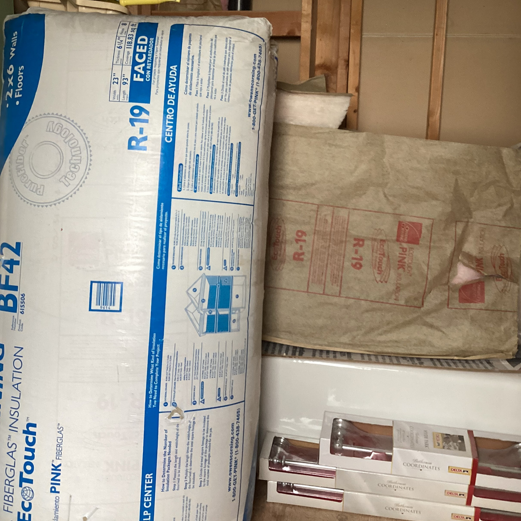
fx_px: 630
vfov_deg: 44.7
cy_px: 205
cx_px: 263
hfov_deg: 44.9
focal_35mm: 37
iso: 160
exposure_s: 1/60
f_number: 2.4
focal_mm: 3.3
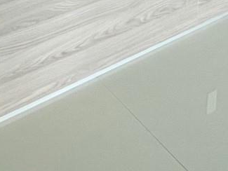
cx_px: 72
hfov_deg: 30.0
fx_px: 422
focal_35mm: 64
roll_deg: -2.3
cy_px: -222
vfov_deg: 15.2
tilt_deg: -3.9
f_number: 1.8
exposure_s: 1/99
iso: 160
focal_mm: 1.57
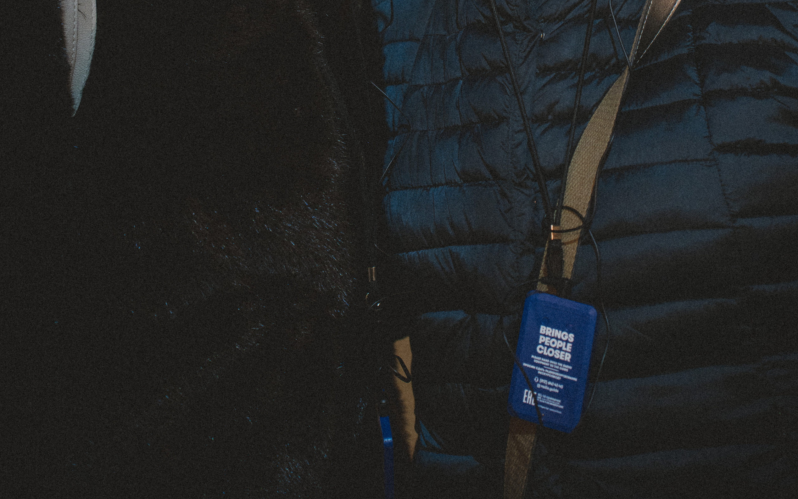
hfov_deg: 19.3
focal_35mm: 108
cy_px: -79
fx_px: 2349
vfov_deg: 11.9
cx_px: 399
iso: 1600
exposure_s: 1/60
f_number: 2.8
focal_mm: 70
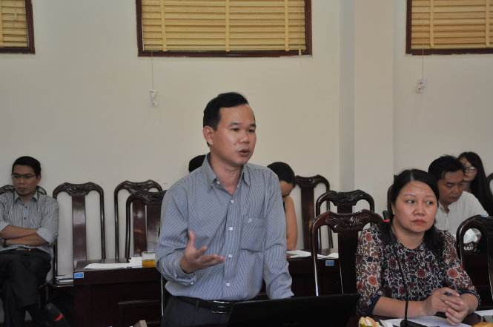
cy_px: 164
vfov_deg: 22.5
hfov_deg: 33.5
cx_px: 246
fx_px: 820
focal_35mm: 60
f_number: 4.5
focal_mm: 40
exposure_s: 1/125
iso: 800
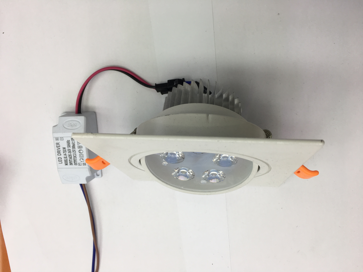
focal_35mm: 29
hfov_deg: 61.7
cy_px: 136
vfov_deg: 48.2
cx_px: 182
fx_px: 304
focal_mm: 4.15
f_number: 2.2
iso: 40
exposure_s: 1/100
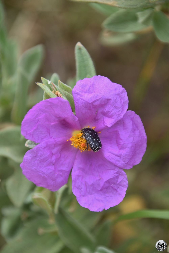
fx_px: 2112
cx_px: 84
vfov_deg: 6.9
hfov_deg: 4.6
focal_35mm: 300
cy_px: 126
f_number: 6.3
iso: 400
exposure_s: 1/400
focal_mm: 200
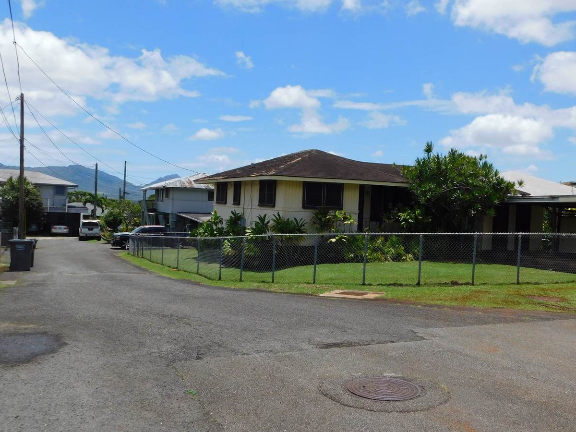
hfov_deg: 56.8
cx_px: 302
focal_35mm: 32
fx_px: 532
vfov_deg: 44.2
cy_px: 219
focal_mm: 5.3
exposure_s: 1/500
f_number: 6.4
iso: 125
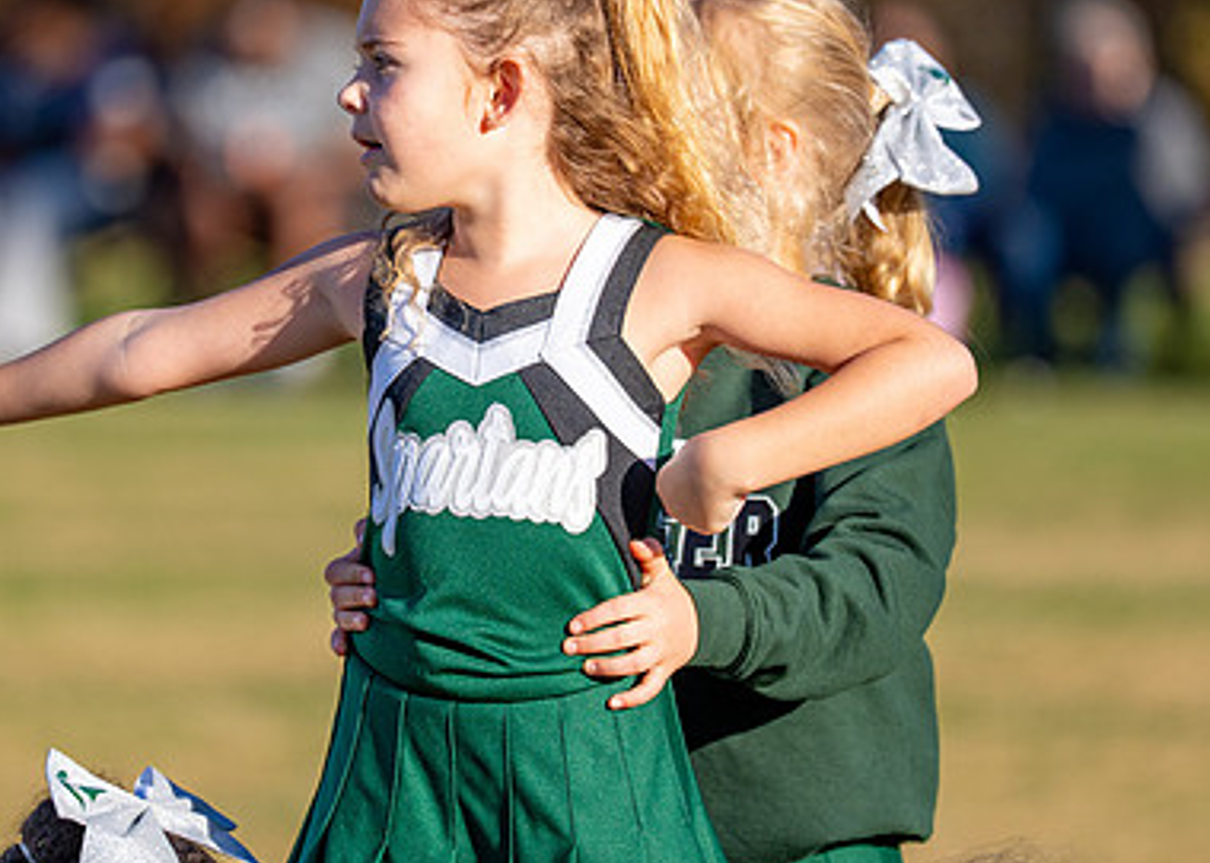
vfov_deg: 3.8
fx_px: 12846
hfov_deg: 5.4
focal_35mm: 374
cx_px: 517
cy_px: 349
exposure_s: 1/4000
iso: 250
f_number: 2.8
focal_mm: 191
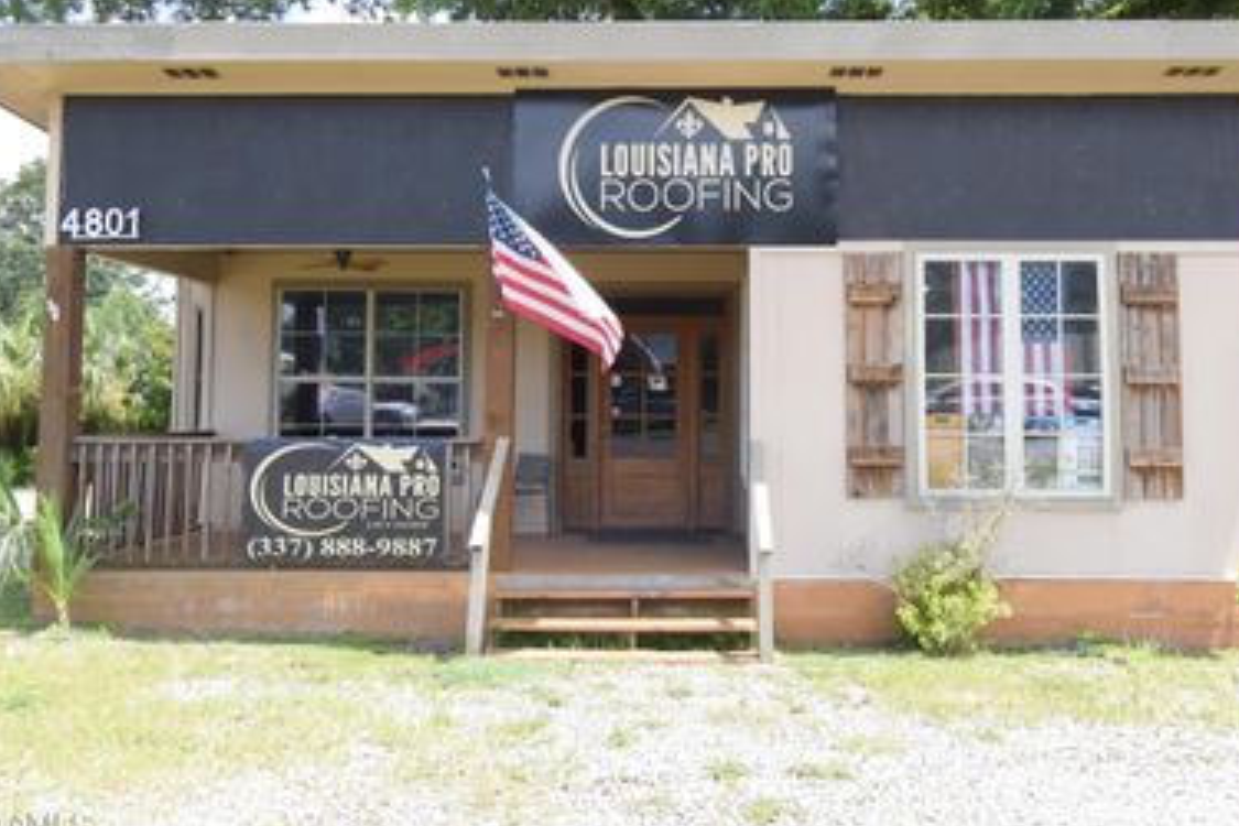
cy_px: 325
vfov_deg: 40.9
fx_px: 1101
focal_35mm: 32
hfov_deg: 58.6
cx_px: 687
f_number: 8
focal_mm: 16
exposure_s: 1/250
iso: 360
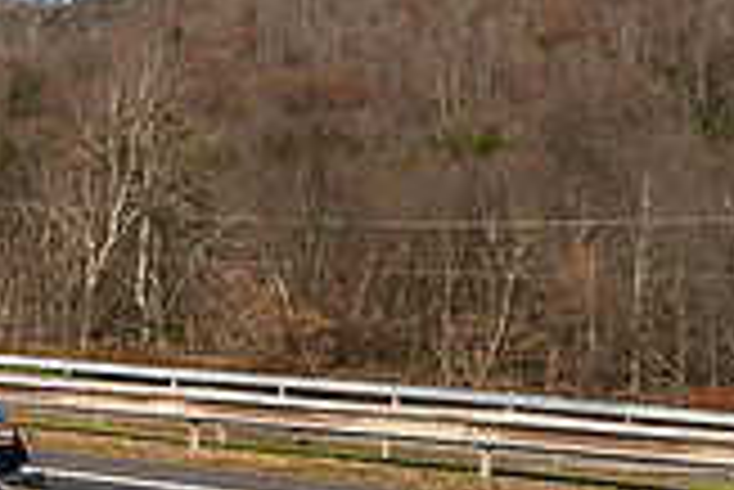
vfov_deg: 10.2
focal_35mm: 135
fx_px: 2755
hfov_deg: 14.9
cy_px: 214
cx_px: -23
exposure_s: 1/160
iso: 125
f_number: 2.2
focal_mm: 38
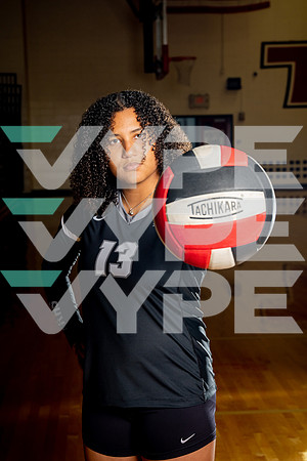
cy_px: 230
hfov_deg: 21.6
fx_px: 806
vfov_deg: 31.9
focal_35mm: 63
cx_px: 154
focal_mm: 63
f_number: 7.1
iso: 400
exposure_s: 1/250
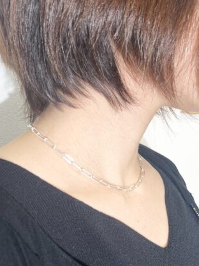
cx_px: 101
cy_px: 136
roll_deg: +0.7
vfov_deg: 60.0
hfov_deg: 46.8
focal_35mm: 30
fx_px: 230
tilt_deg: -16.3
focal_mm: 5.7
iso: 50
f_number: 1.5
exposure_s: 1/344
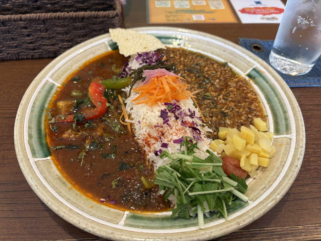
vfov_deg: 53.1
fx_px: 241
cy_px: 120
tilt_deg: -49.4
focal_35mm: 26
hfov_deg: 67.3
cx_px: 160
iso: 64
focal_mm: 5.96
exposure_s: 1/50
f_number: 1.6
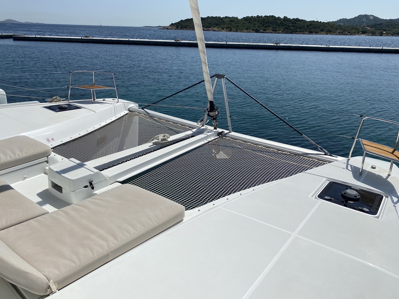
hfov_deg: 67.3
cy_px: 150
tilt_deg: -20.7
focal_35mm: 26
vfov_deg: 53.1
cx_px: 200
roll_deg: -1.4
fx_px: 300
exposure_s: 1/9615
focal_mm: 4.25
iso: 32
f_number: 1.8
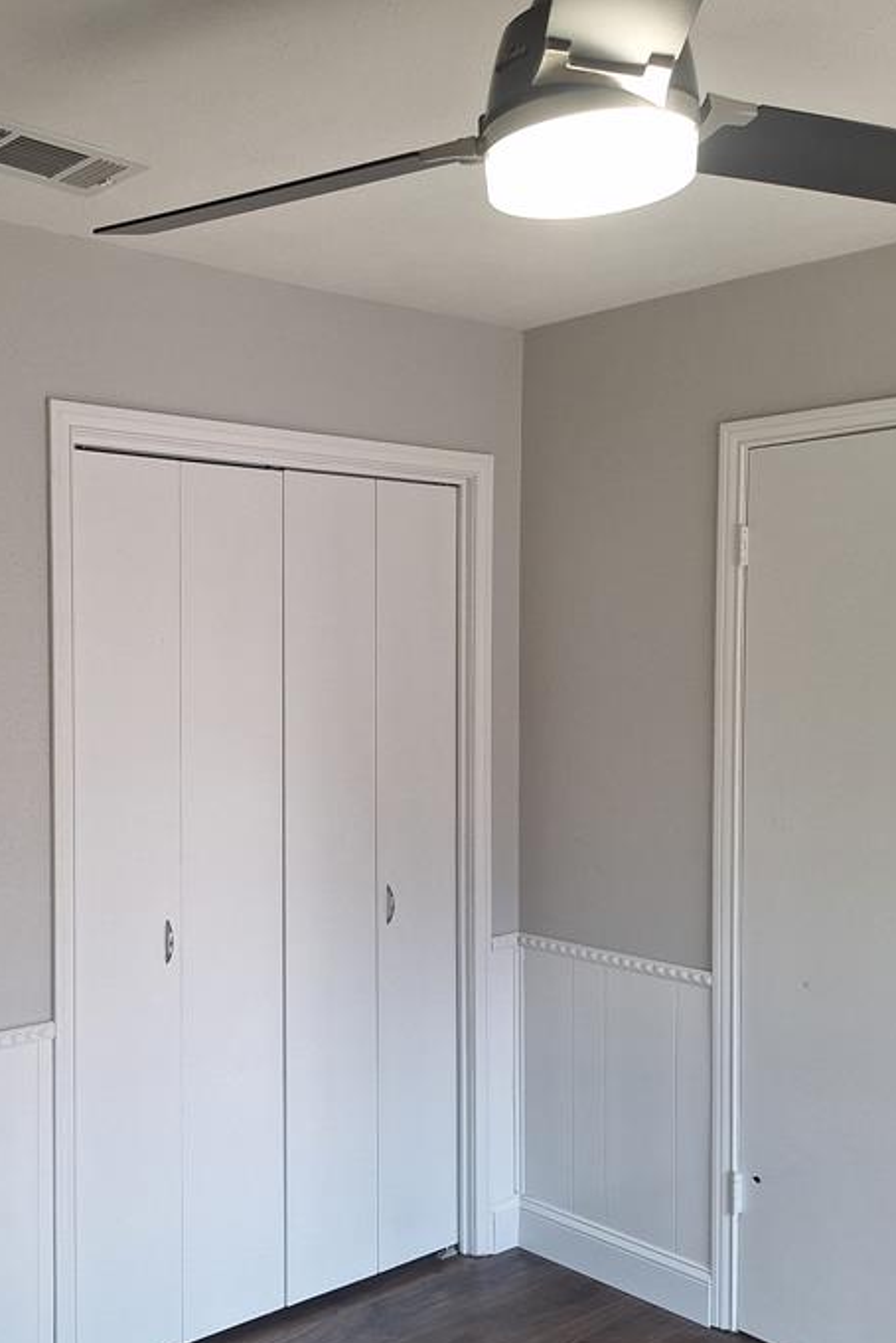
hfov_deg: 36.0
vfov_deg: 53.1
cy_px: 691
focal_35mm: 36
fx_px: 1343
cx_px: 211
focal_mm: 5.54
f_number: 1.8
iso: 40
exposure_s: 1/60
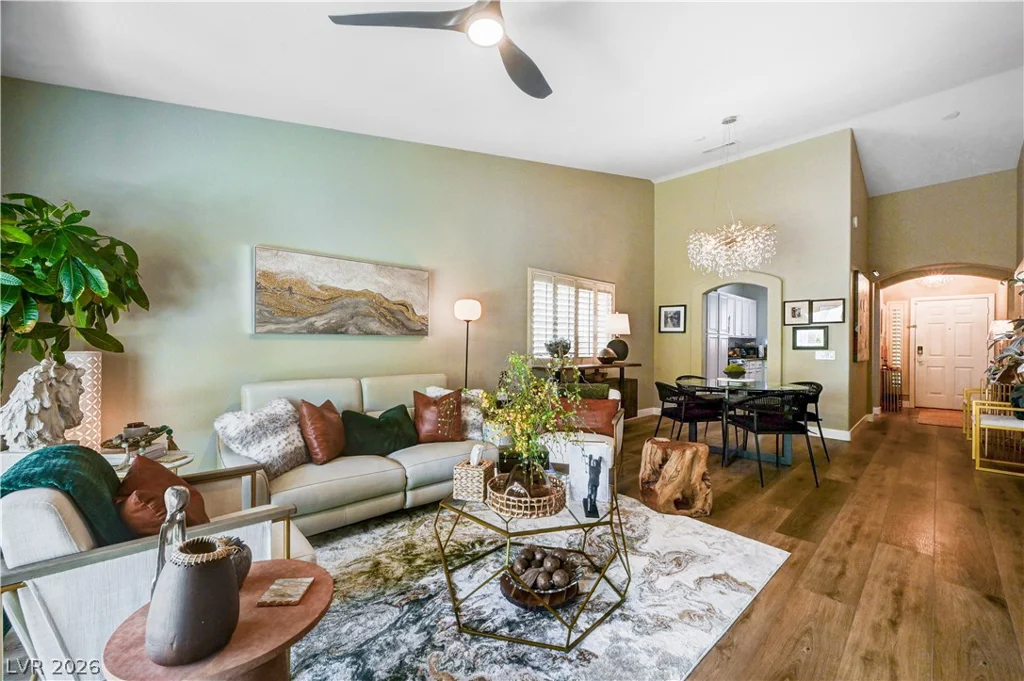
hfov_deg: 104.3
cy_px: 340
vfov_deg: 81.1
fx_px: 398
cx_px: 512
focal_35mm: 14
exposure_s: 1/40
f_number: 10
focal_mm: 14
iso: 800
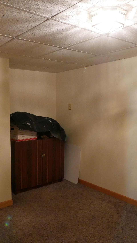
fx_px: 226
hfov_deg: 33.7
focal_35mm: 35
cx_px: 61
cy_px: 122
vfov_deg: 56.6
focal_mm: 12
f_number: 4
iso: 3200
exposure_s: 1/50
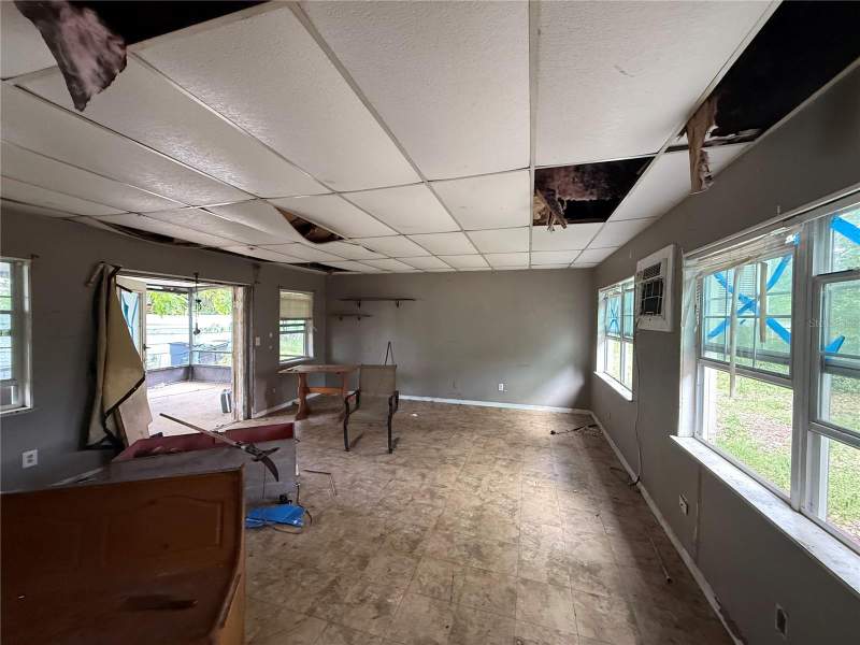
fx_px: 348
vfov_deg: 85.7
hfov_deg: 102.1
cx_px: 430
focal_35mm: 14
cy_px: 322
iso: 640
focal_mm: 2.22
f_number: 2.2
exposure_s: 1/60
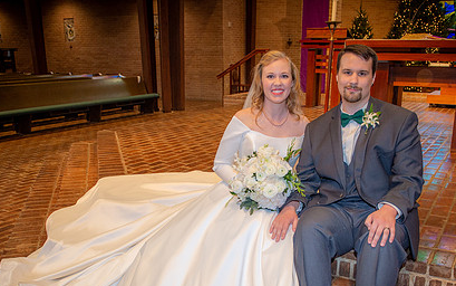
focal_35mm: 39
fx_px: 485
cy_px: 204
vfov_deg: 32.3
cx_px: 253
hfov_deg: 50.3
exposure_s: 1/125
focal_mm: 27
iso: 1600
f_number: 5
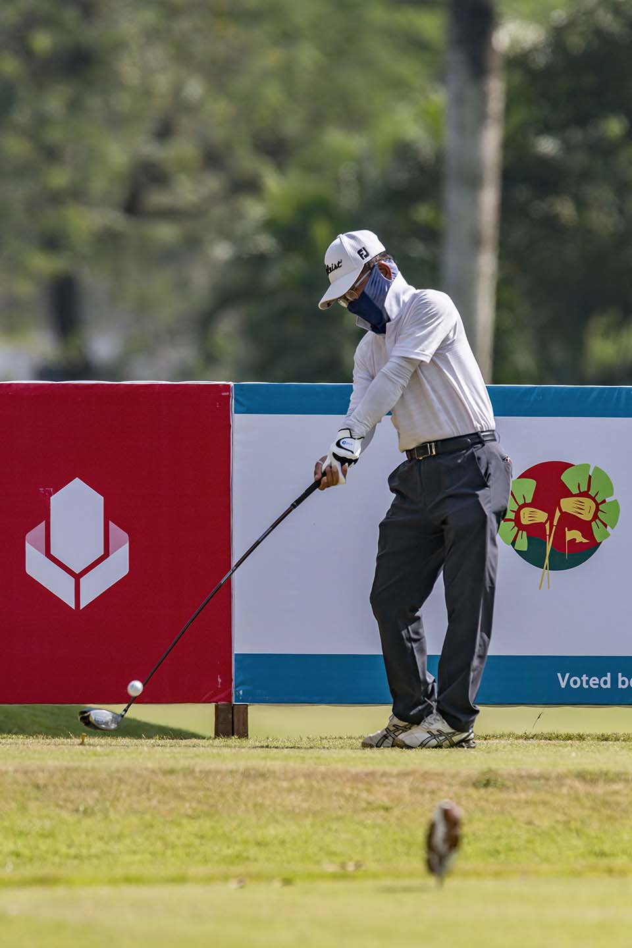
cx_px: 316
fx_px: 17115
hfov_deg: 2.1
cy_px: 474
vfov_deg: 3.2
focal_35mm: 650
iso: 400
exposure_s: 1/2000
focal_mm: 650
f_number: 8
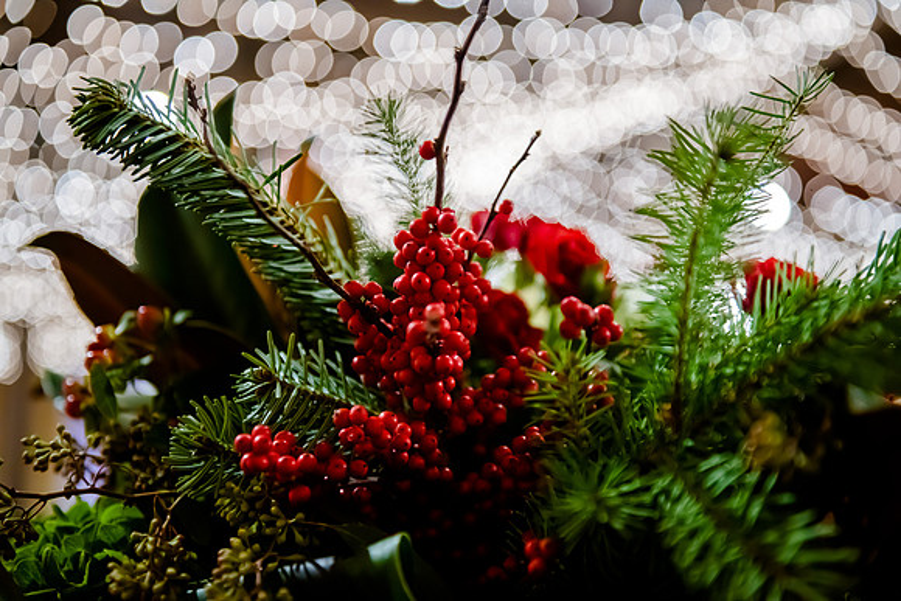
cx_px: 450
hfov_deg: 35.6
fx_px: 1402
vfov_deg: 24.2
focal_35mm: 56
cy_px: 300
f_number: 2.8
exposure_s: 1/60
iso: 4000
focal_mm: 56
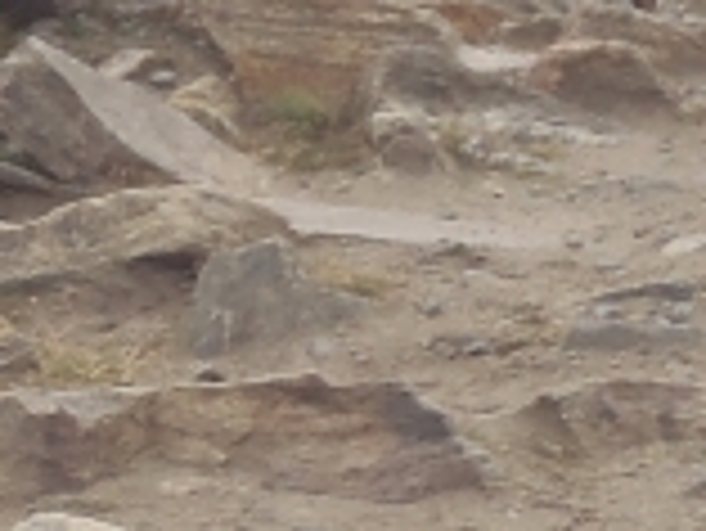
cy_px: -558
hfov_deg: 5.9
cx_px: -157
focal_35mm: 335
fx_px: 6838
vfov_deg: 4.4
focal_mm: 8.89
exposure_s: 1/200
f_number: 5.6
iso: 80
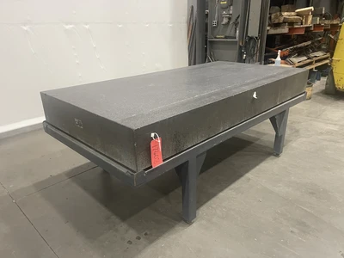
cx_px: 172
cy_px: 129
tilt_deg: -20.1
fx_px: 248
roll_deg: -1.8
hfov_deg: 69.4
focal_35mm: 25
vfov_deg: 54.9
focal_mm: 5.1
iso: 400
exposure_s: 1/60
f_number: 1.6
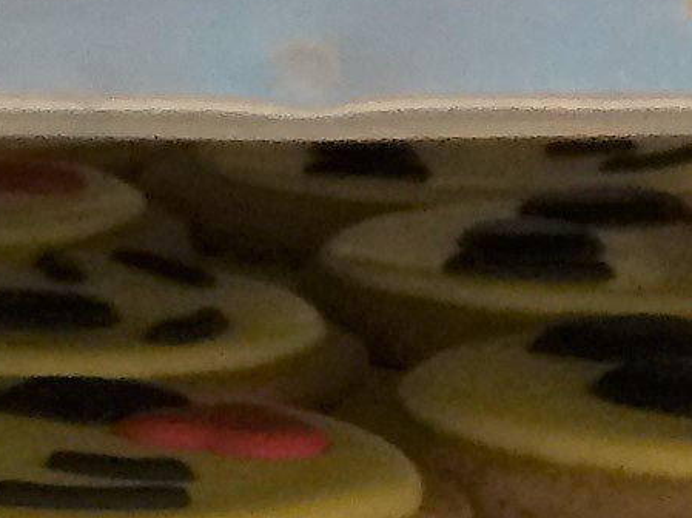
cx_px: -612
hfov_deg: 8.9
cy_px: 1124
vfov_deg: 6.7
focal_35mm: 211
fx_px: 4215
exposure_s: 1/30
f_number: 2.2
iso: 100
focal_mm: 4.15
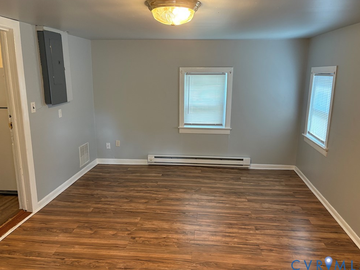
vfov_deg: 51.4
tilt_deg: -12.7
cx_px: 179
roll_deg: -0.6
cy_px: 135
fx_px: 281
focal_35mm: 27
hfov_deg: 65.3
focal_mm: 5.96
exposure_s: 1/60
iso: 250
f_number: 1.6
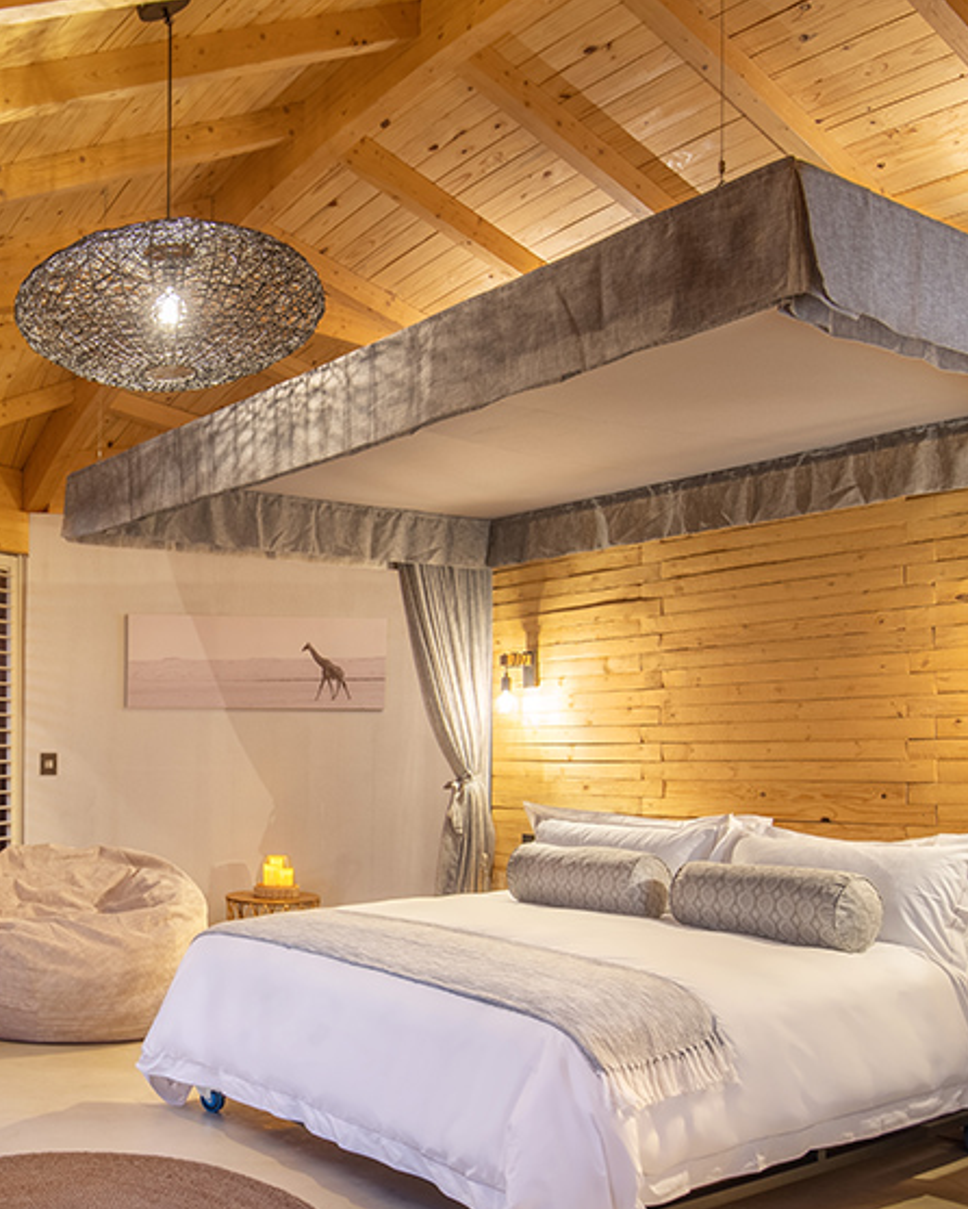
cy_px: 773
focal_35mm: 32
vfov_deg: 54.9
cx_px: 145
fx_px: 1145
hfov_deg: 42.9
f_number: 5.6
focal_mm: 16
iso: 200
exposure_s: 1/2.5
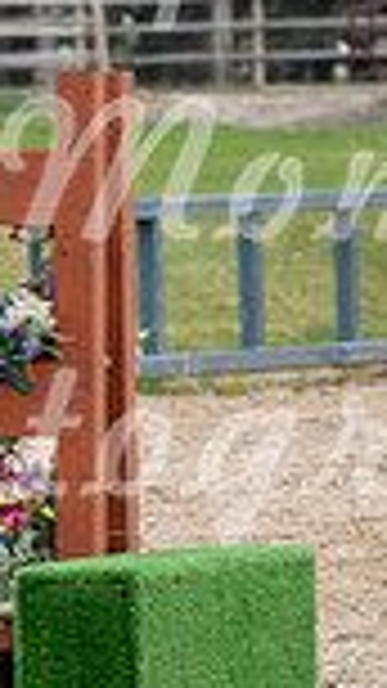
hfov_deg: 1.6
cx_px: -436
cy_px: 191
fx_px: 13891
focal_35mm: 761
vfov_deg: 2.8
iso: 125
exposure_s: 1/200
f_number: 5.6
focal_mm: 192
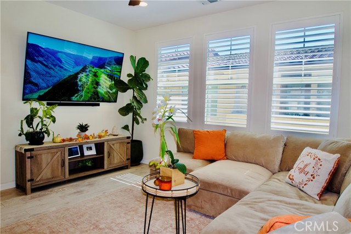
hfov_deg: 73.7
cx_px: 176
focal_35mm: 24
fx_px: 234
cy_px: 117
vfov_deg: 53.2
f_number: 7.1
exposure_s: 1/160
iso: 320
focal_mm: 16
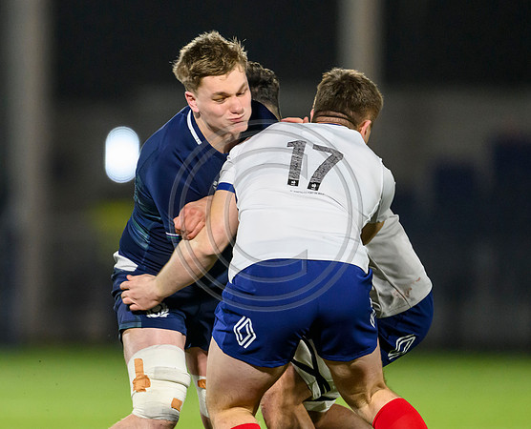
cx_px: 178
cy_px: 248
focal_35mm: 882
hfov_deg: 2.2
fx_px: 13932
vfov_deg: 1.8
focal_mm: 560
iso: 6400
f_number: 4
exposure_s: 1/640
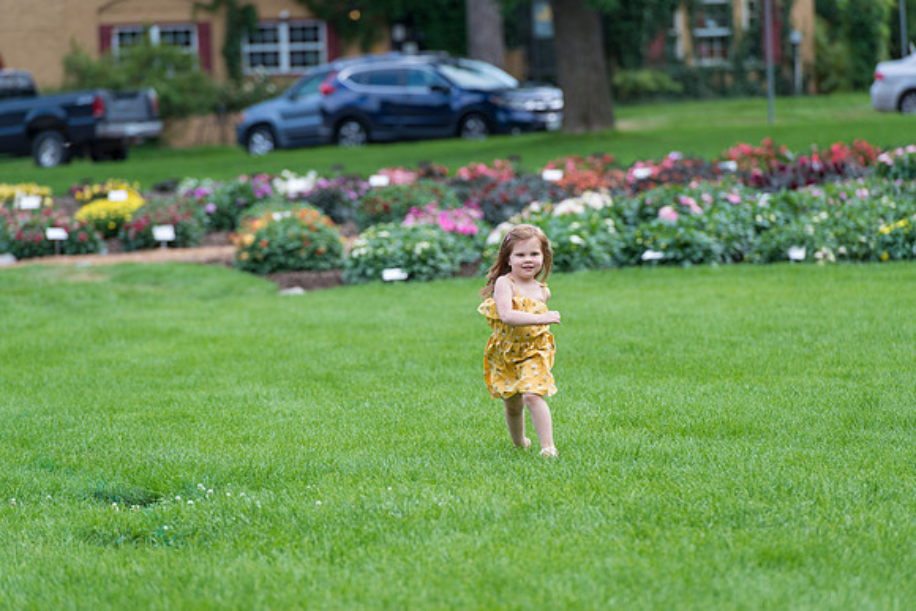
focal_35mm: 200
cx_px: 458
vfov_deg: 6.9
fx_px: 5090
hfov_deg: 10.3
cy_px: 306
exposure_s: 1/250
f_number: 5
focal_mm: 200
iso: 200
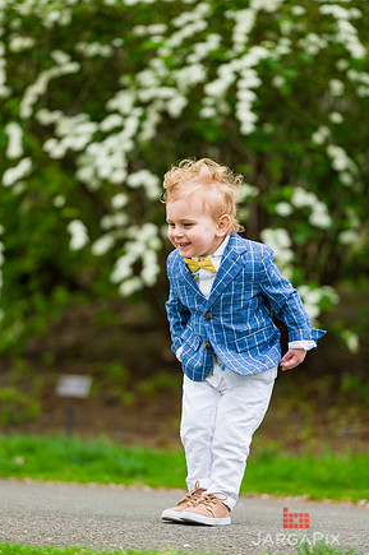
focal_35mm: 207
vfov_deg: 10.0
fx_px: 3190
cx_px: 182
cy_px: 286
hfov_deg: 6.6
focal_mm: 200
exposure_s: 1/320
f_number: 3.5
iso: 200
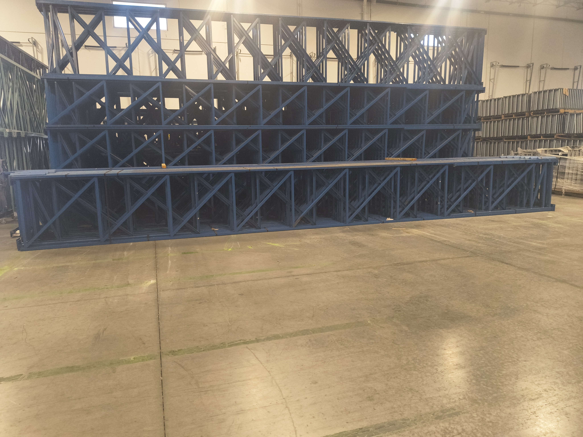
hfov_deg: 69.4
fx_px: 421
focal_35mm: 25
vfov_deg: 54.9
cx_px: 292
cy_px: 218
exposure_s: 1/100
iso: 1547
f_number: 1.7
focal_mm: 4.68
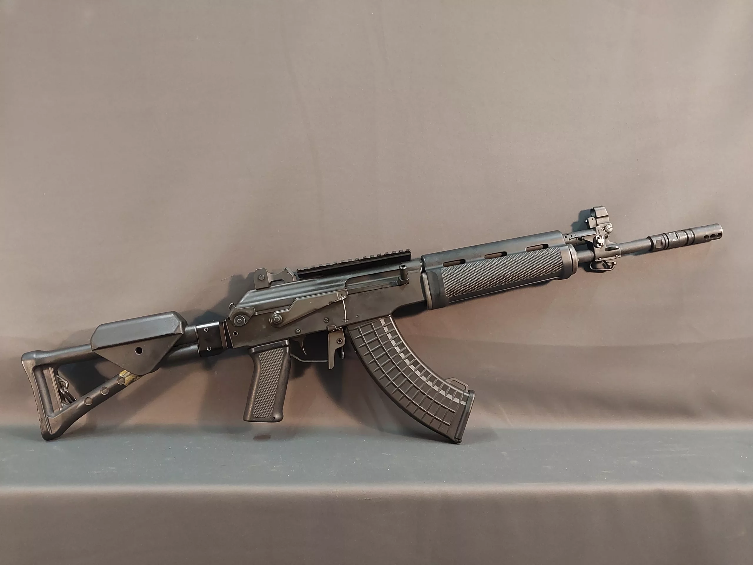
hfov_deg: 65.3
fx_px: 587
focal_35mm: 27
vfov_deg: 51.4
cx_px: 376
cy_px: 282
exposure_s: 1/33.3
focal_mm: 4
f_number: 1.8
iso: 400
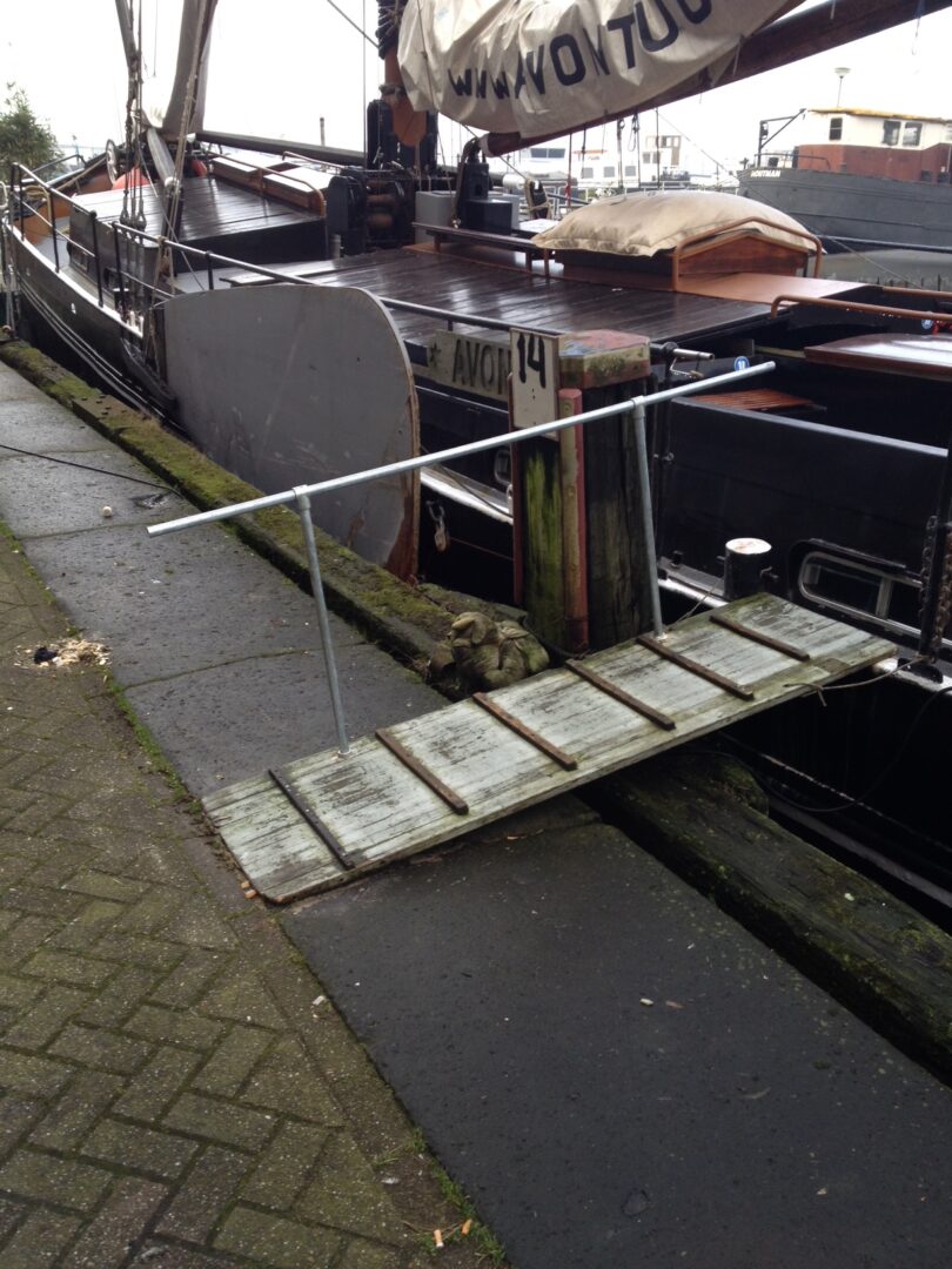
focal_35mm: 35
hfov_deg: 40.7
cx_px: 476
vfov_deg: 52.6
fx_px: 1283
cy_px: 634
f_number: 2.4
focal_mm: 4.28
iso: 50
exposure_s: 1/120
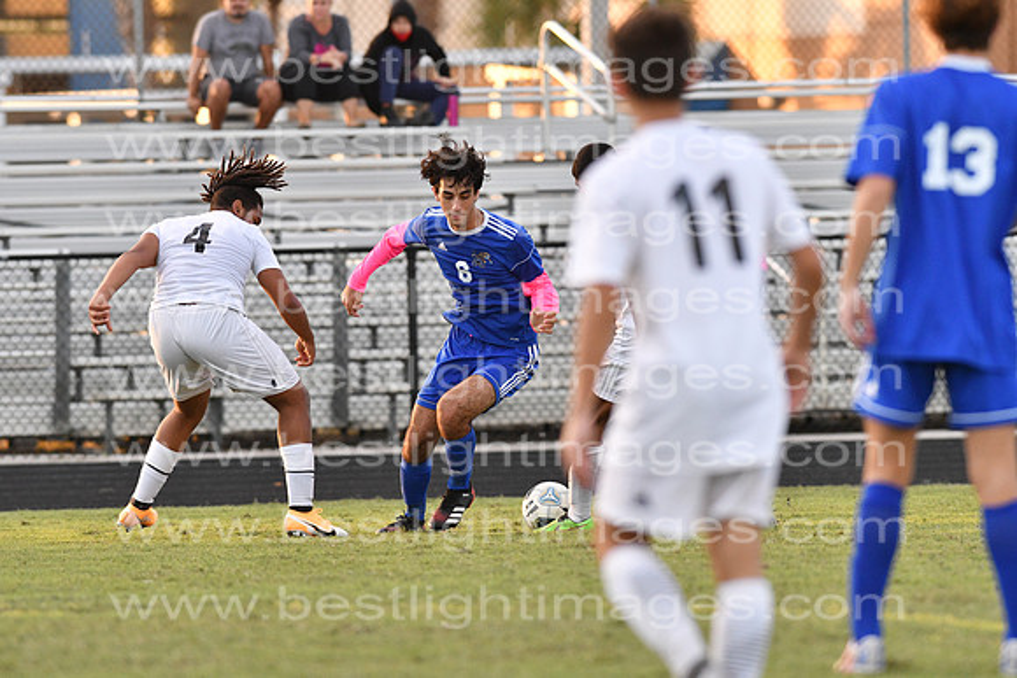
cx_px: 508
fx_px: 12715
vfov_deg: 3.1
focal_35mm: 450
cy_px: 339
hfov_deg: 4.6
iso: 1600
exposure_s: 1/1000
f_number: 4
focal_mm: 300
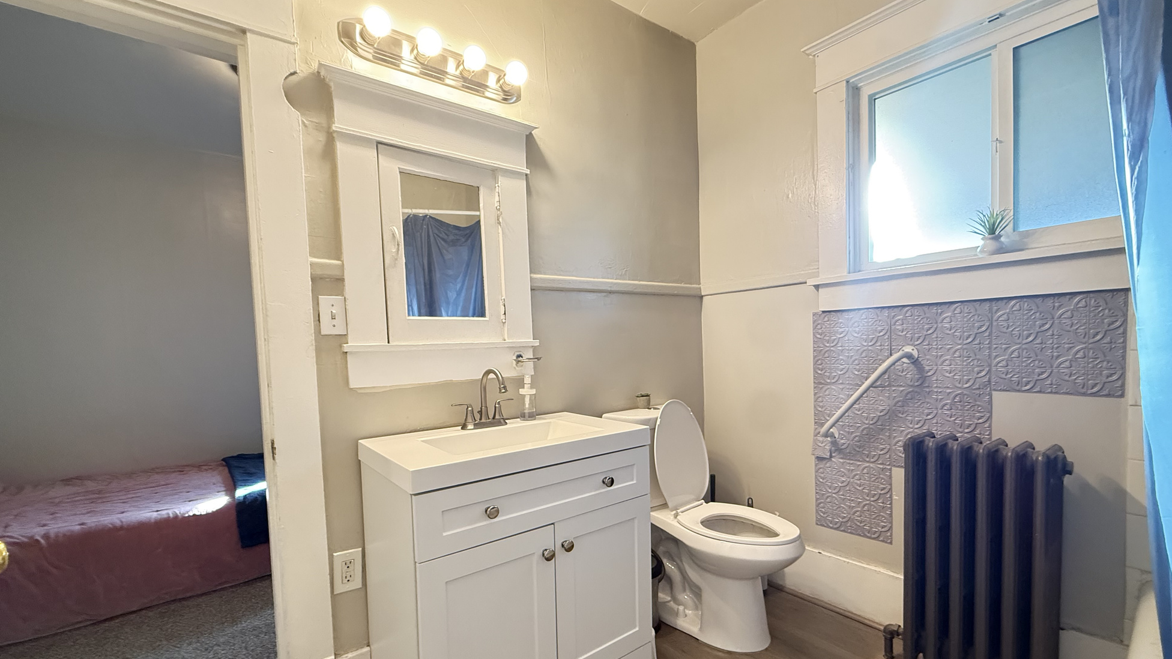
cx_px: 603
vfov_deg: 66.8
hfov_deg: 99.3
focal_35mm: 16
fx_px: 497
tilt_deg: -3.9
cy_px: 370
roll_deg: +1.3
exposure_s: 1/60
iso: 640
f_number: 2.2
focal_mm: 2.22
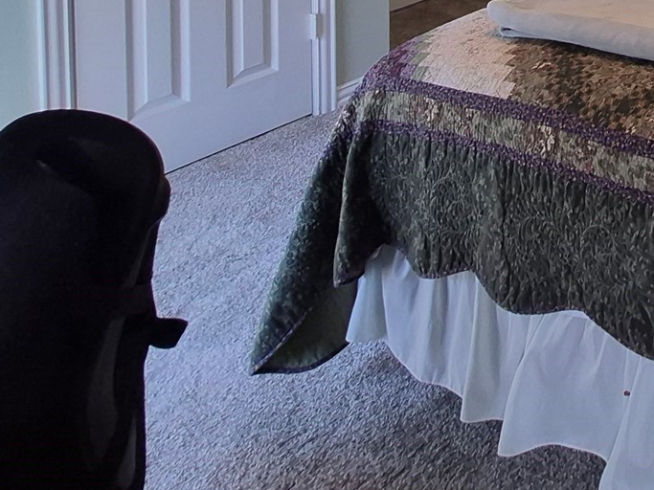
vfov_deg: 27.8
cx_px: 881
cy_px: -204
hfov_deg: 33.0
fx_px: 737
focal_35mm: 39
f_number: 2.2
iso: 125
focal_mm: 1.74
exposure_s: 1/60
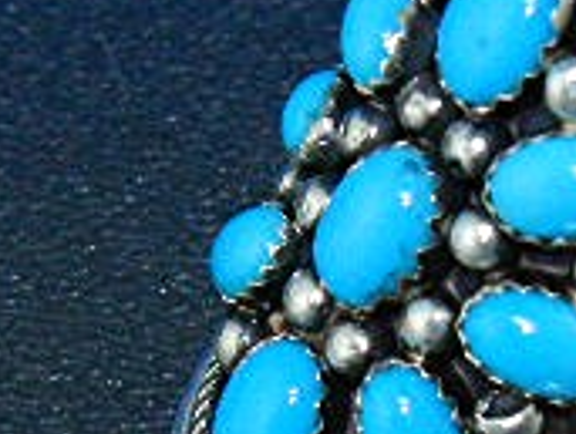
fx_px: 4235
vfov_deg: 5.9
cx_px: 552
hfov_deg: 7.8
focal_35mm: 254
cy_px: 326
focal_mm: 12.2
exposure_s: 1/30
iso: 800
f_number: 8.2
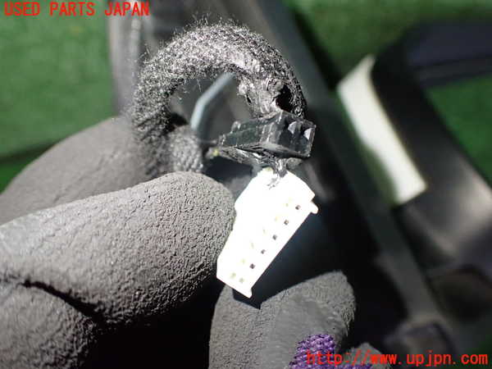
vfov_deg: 46.8
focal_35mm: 30
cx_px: 246
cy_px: 184
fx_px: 426
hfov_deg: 60.0
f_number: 2.3
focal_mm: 5.4
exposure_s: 1/80
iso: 800
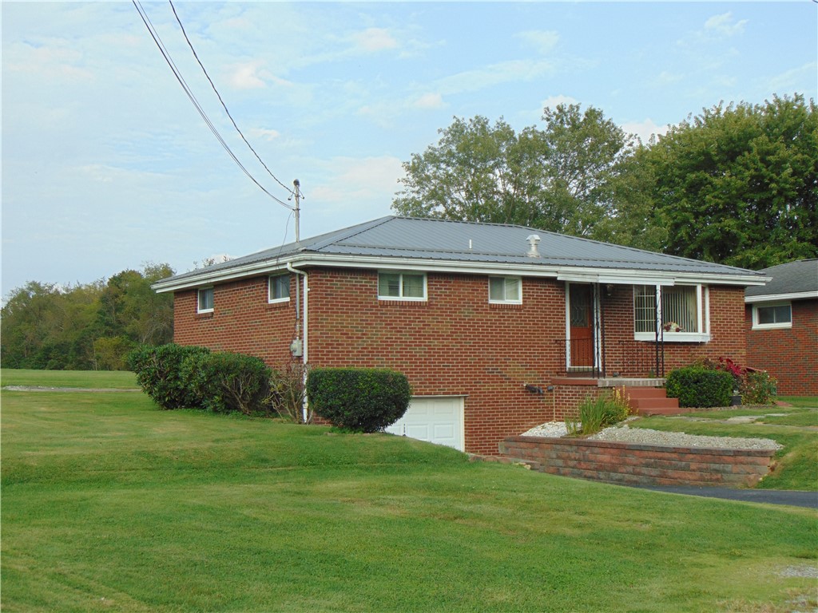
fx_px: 1182
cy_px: 306
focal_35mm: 50
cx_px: 409
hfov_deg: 38.2
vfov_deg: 29.1
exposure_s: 1/800
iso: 80
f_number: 3.5
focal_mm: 9
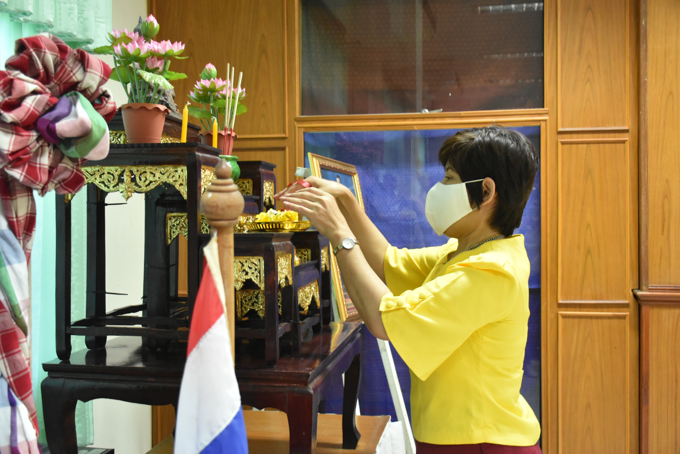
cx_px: 340
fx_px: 737
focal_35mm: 39
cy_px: 227
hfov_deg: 49.6
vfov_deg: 34.2
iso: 3200
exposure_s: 1/100
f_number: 5
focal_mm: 26
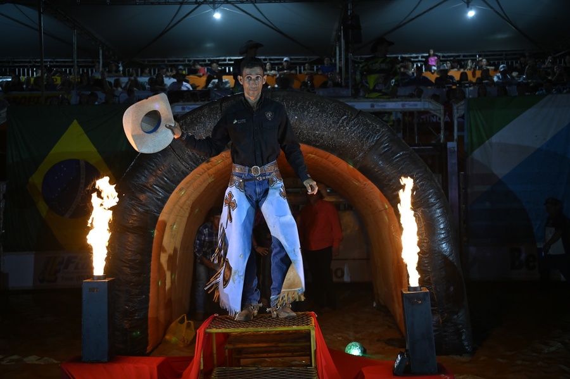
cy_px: 190
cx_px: 285
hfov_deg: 43.6
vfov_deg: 29.8
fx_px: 712
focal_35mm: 45
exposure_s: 1/125
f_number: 2.8
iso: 800
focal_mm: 45
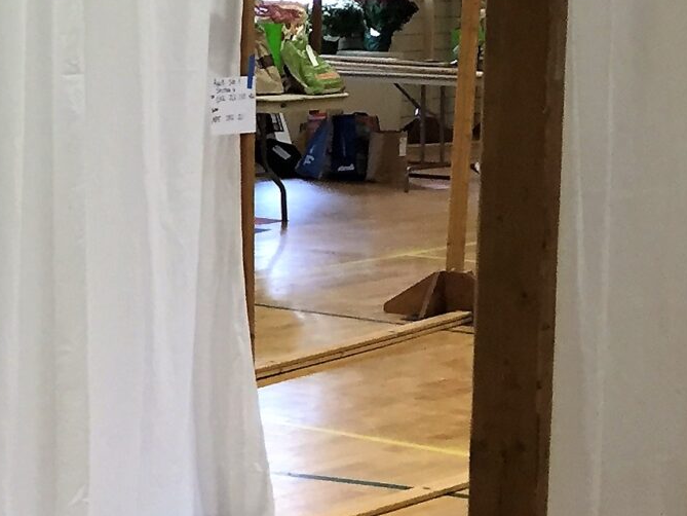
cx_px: -557
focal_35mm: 111
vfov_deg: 13.3
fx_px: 2203
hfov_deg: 15.3
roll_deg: +0.0
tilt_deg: -5.2
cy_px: 155
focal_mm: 4.15
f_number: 2.2
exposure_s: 1/30
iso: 100
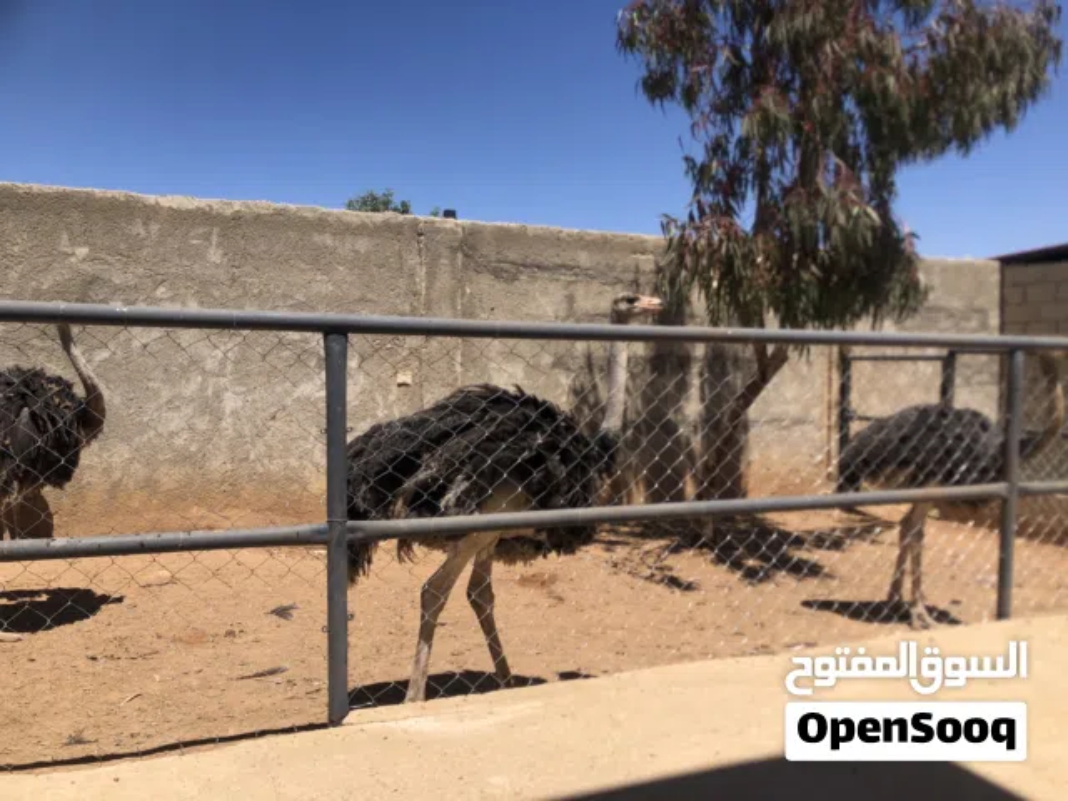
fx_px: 864
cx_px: 534
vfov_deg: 49.7
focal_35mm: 28
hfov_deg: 63.4
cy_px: 400
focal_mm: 3.99
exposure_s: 1/2183
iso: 20
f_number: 1.8
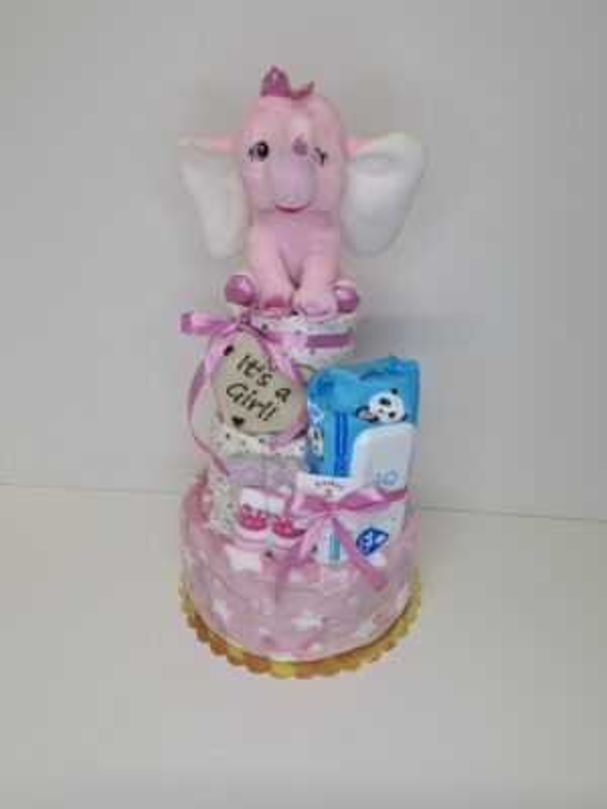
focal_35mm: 23
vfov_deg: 73.9
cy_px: 404
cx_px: 304
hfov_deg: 58.9
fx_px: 538
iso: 100
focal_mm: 5.54
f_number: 1.8
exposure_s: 1/100
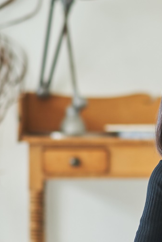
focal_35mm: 300
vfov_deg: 6.9
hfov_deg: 4.6
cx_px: 192
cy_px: 127
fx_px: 2025
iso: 250
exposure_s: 1/250
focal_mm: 85
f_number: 1.4
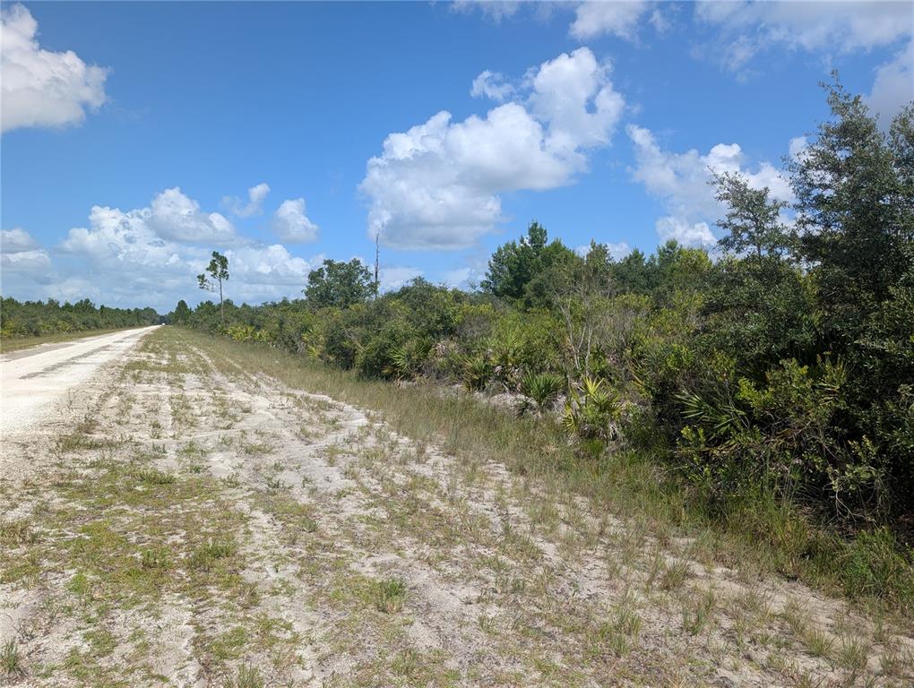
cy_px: 344
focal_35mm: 24
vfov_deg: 56.9
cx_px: 457
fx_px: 635
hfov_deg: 71.5
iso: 20
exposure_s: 1/1484
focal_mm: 6.9
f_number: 1.68
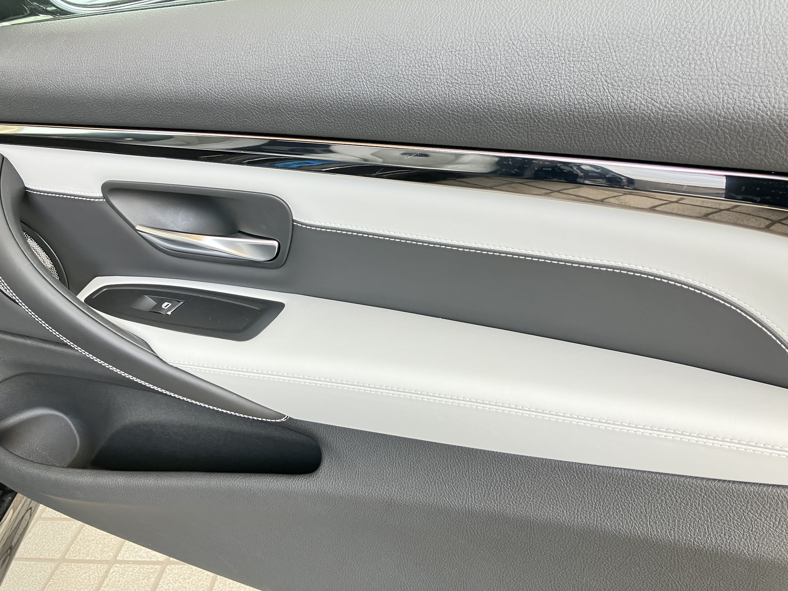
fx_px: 637
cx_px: 394
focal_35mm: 28
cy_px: 296
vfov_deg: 49.7
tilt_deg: -25.9
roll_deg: +1.9
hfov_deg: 63.4
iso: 50
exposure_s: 1/50
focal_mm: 3.99
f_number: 1.8
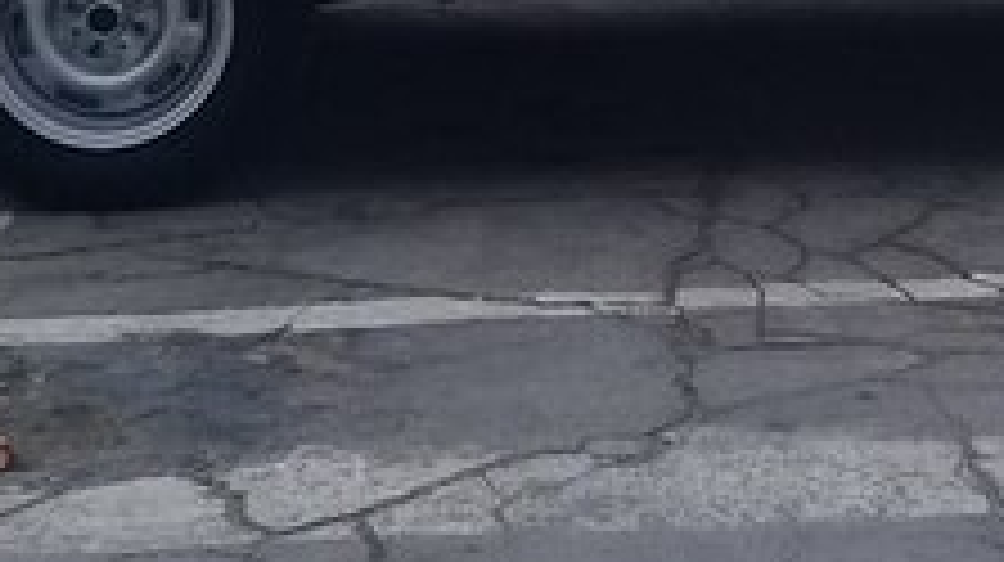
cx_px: 707
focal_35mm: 100
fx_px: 2660
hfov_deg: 21.3
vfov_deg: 11.5
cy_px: -344
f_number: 2.2
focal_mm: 3.3
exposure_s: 1/212
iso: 50
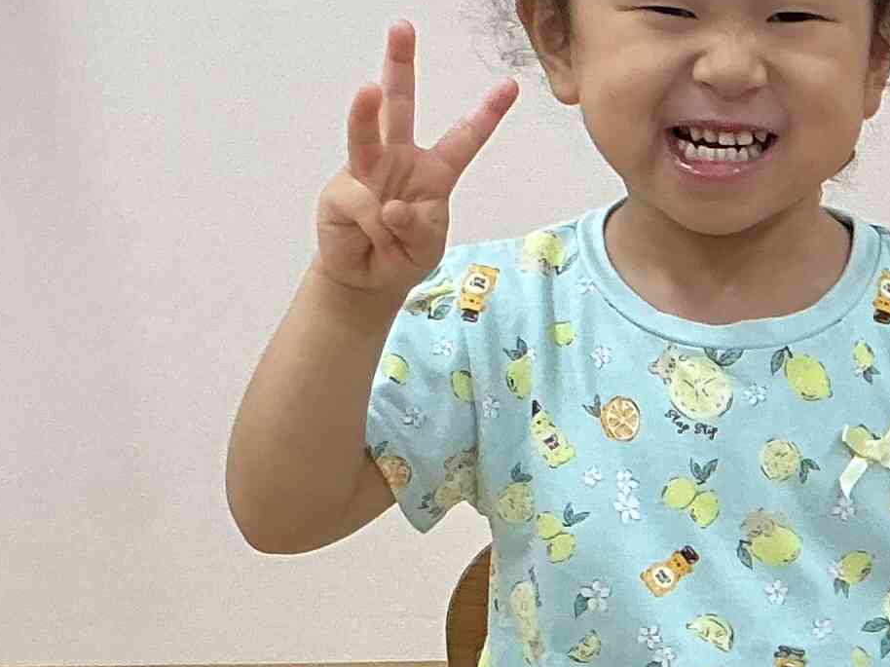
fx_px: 3290
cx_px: 1364
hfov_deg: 14.3
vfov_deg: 11.4
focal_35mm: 128
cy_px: 745
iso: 64
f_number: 1.8
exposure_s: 1/120
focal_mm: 3
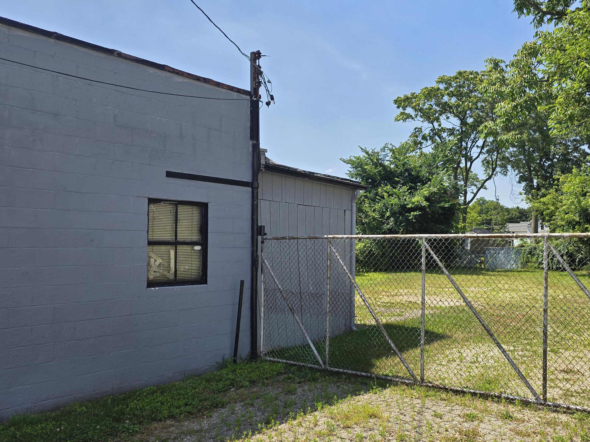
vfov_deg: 48.2
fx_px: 494
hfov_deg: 61.0
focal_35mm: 29
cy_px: 241
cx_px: 362
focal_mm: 6.3
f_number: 1.7
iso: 12
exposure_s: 1/481
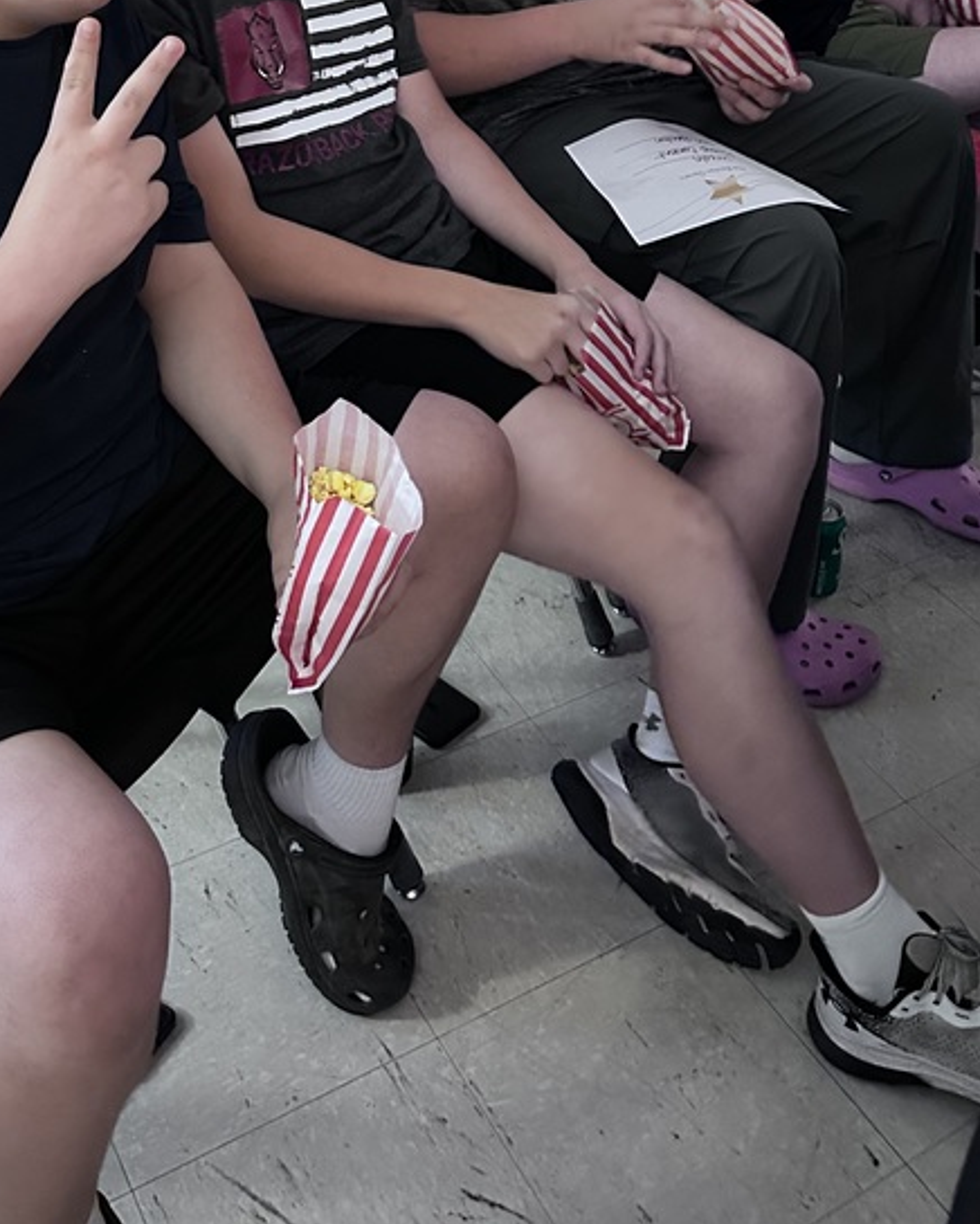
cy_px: 76
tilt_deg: -21.5
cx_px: 414
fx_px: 1595
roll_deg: -1.6
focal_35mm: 44
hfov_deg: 34.1
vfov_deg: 38.5
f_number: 1.78
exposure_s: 1/30
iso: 1600
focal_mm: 6.86
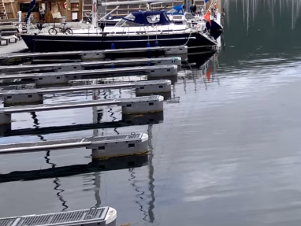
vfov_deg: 18.5
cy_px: -55
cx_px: 396
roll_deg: +2.3
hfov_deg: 23.0
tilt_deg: +2.1
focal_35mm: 75
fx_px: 653
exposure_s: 1/2024
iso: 32
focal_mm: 3.99
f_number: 1.8
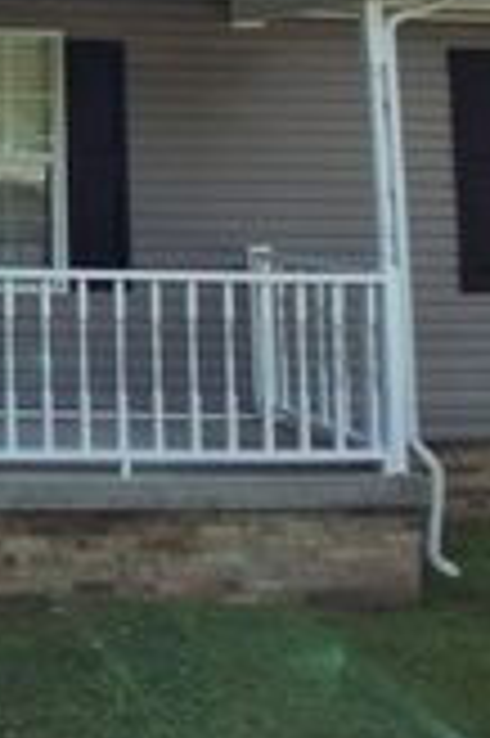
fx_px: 1105
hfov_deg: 19.7
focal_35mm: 54
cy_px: 16
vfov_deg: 34.0
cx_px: -351
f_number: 2.2
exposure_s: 1/2079
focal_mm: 1.4
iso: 50
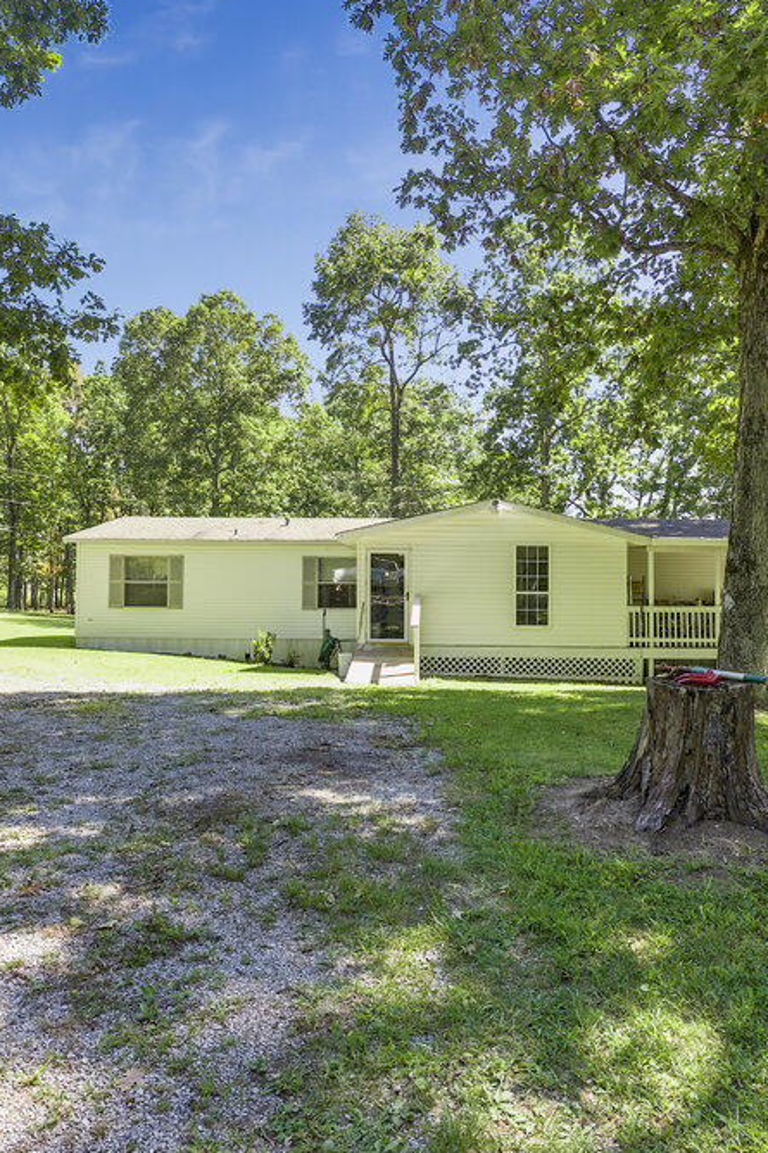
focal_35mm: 24
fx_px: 781
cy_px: 566
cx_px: 411
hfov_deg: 52.4
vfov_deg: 72.9
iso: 640
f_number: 8
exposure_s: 1/200
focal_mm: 15.9
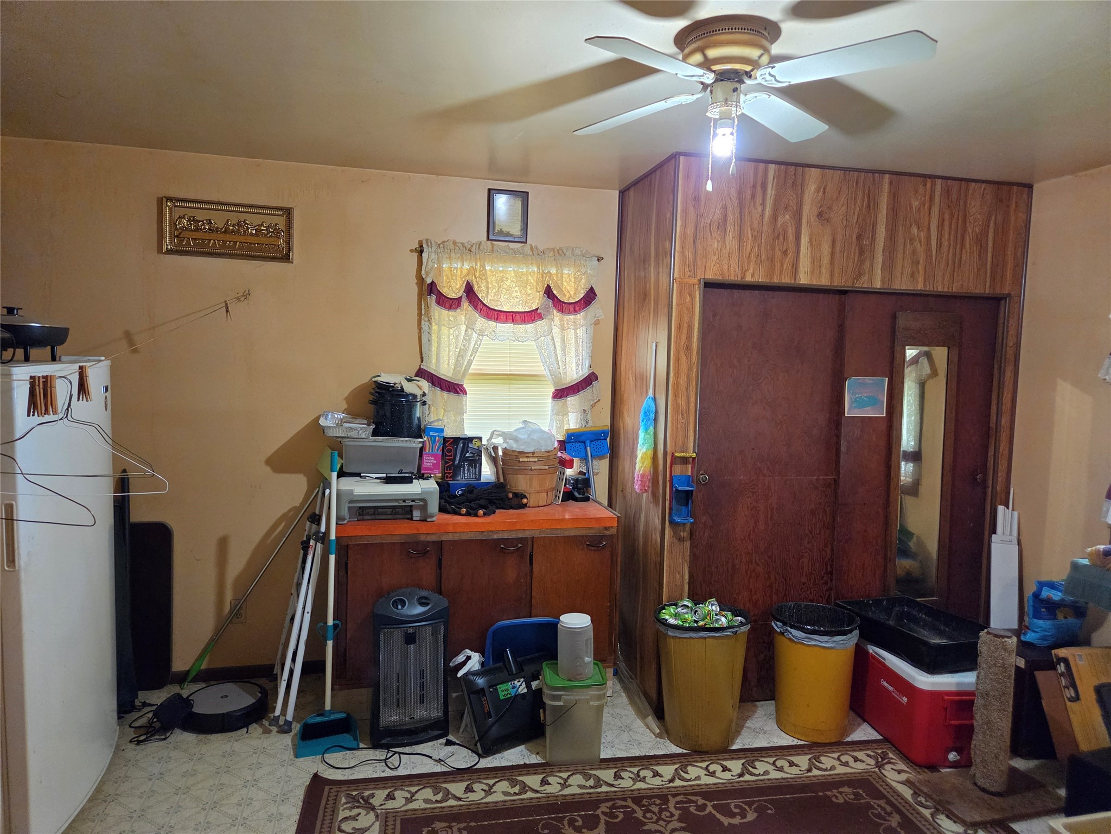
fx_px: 738
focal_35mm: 23
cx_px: 556
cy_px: 417
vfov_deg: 58.9
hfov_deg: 73.9
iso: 800
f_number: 1.8
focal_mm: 5.4
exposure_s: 1/120
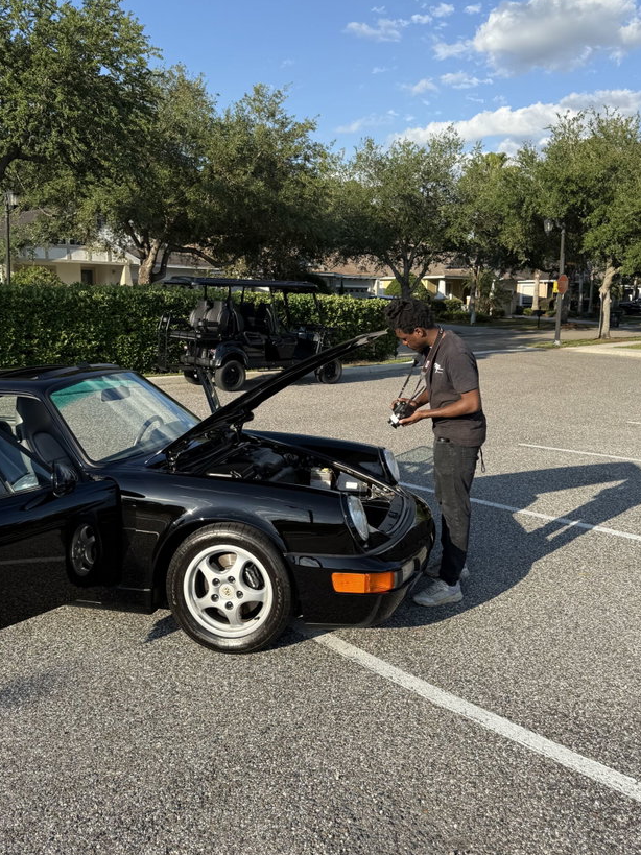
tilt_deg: -8.6
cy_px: 406
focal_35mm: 30
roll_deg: -1.1
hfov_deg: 46.8
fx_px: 741
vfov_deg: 59.9
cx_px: 311
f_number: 1.78
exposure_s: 1/2370
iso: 80
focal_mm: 6.76
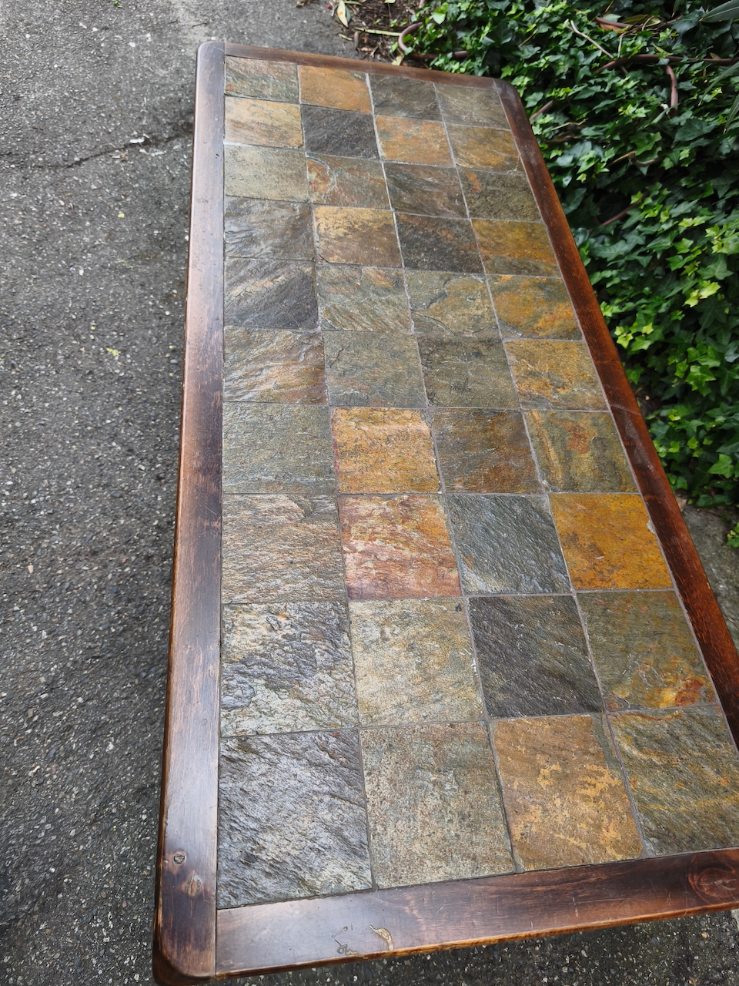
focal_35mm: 23
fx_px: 655
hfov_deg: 58.9
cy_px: 493
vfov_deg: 73.9
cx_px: 370
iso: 50
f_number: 1.7
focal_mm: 5.35
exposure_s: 1/124
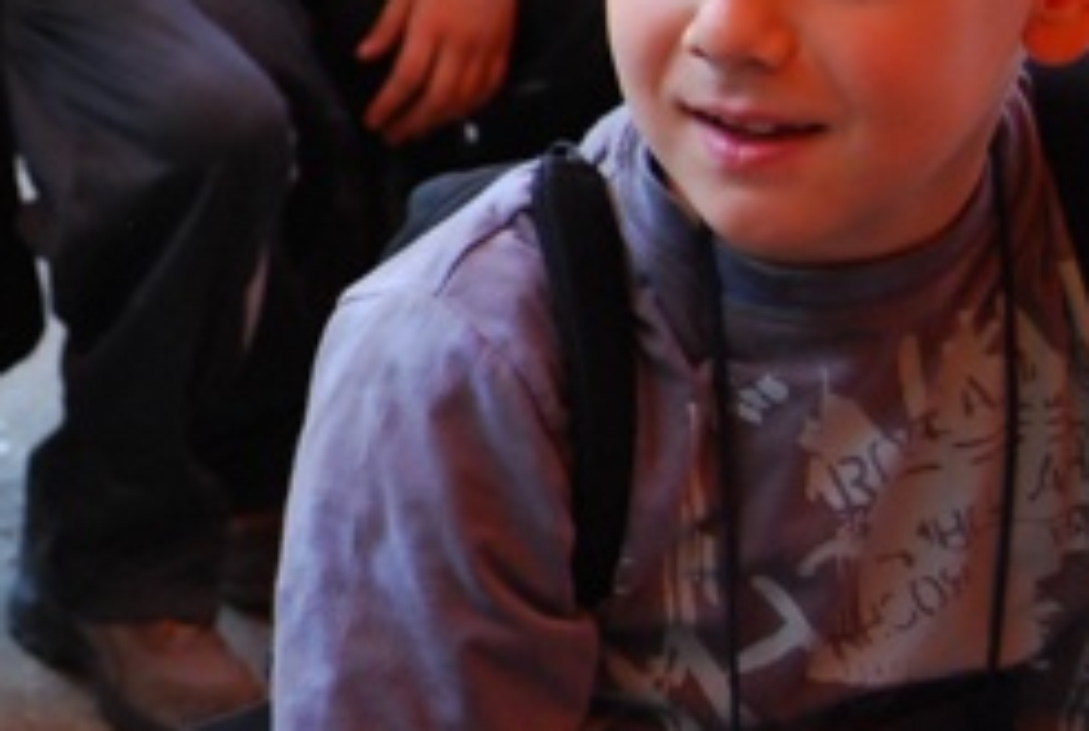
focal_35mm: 144
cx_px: -281
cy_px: 86
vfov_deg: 9.5
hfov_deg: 13.7
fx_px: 4364
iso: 800
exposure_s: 1/320
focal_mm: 34
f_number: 4.5
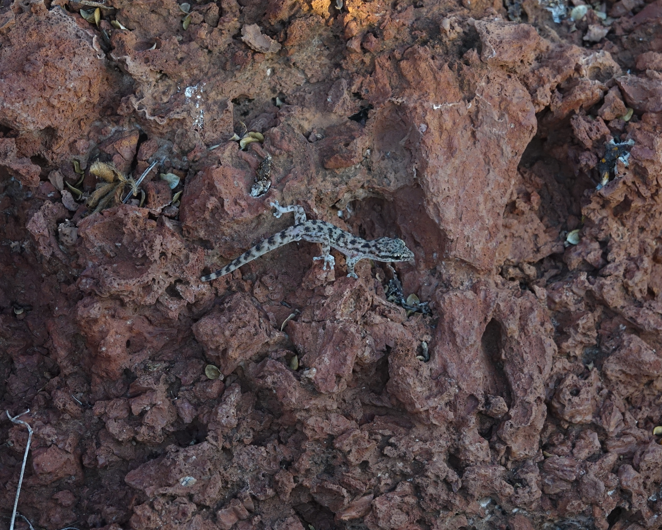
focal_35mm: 465
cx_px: 351
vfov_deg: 3.3
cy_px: 249
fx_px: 9110
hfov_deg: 4.2
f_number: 4
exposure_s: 1/250
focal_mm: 132.24
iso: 800
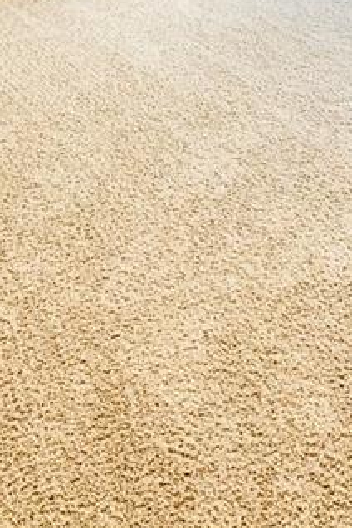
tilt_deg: +0.0
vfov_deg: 26.4
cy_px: -264
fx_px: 807
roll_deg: +1.4
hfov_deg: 24.5
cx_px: 123
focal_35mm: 55
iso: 125
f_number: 2.2
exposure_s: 1/120
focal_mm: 2.22
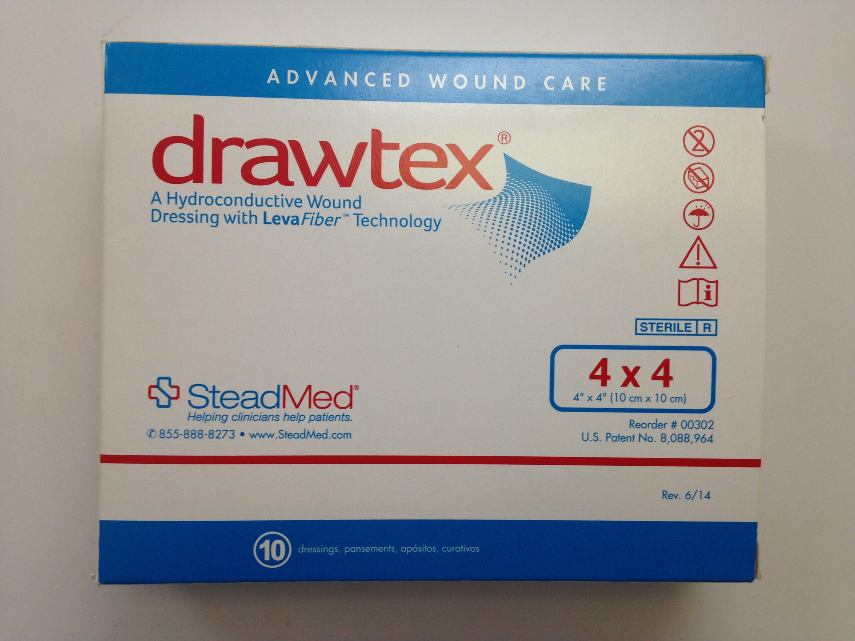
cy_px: 320
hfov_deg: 55.4
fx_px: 815
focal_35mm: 33
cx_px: 428
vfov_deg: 42.9
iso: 50
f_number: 2.4
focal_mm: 4.12
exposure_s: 1/60
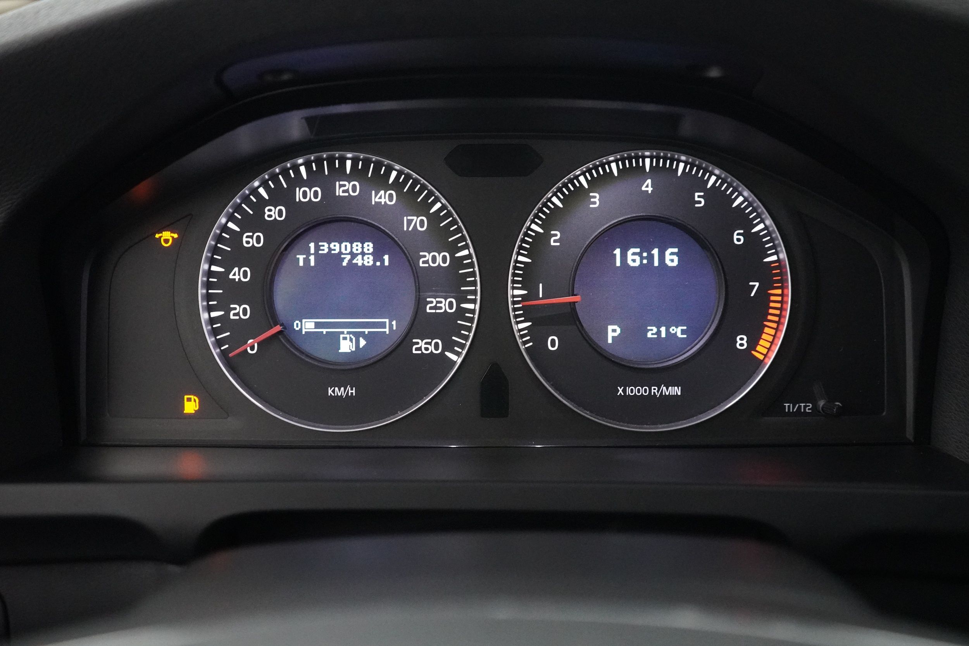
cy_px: 323
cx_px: 484
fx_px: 1130
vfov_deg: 31.9
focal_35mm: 42
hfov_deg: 46.4
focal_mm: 28
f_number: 3.5
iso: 6400
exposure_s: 1/30
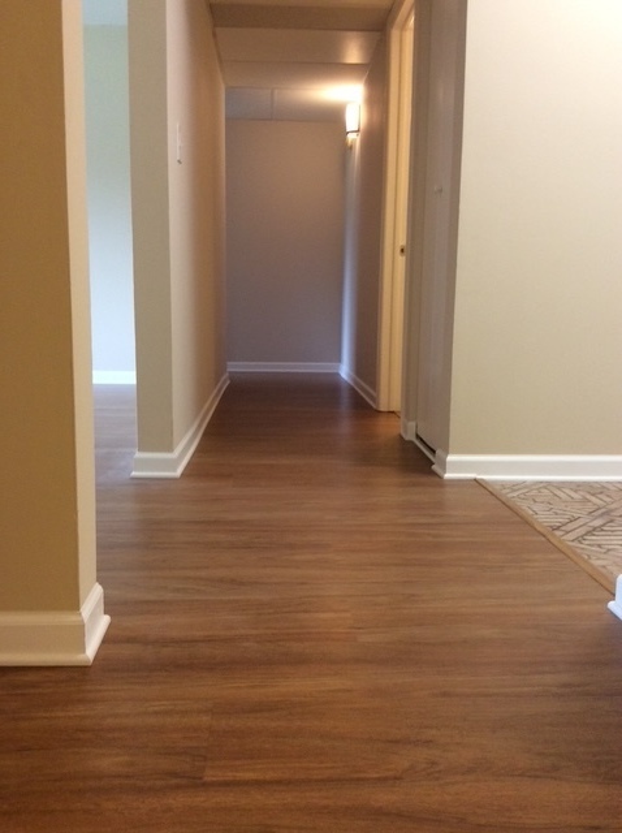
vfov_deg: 56.9
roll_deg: -0.3
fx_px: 769
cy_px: 416
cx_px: 311
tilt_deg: -8.5
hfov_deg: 44.1
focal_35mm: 32
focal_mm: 3.3
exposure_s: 1/24
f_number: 2.4
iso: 100
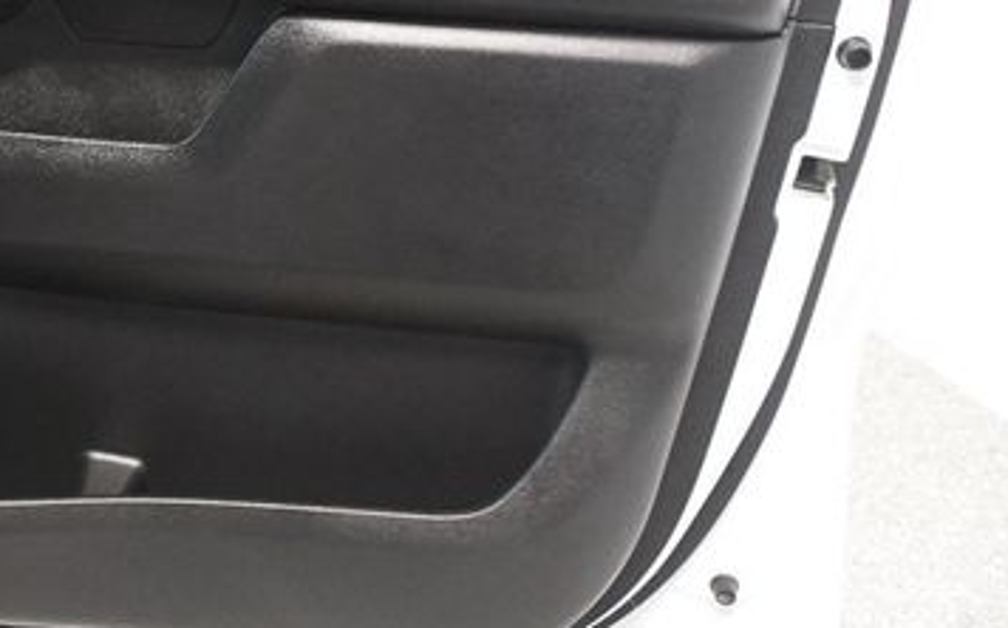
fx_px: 1510
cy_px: 82
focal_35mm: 55
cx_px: 127
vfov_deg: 23.0
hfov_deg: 35.1
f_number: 3.5
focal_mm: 20
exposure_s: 1/60
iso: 5600
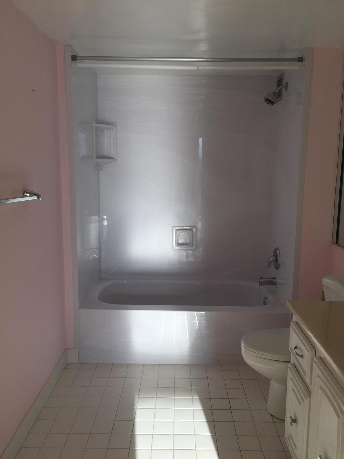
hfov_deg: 48.2
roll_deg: -0.7
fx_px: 384
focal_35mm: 29
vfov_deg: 61.7
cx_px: 172
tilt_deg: -7.6
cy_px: 230
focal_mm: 4.15
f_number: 2.2
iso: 32
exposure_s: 1/120
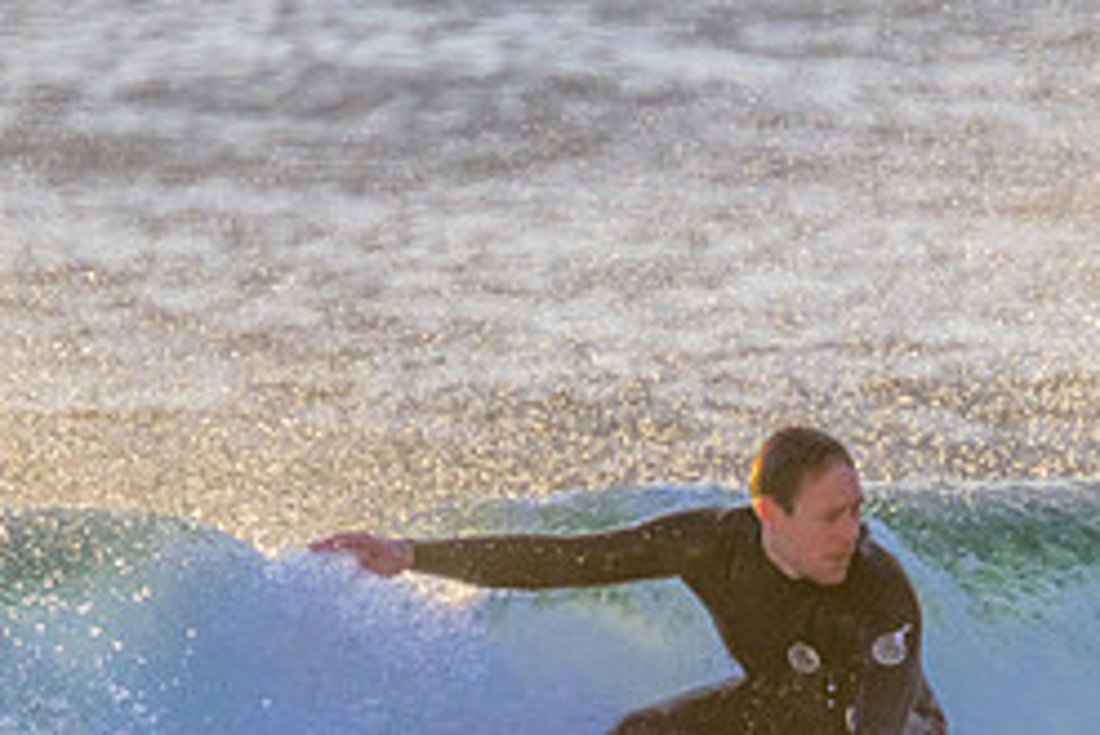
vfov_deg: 0.7
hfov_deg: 1.1
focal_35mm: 1879
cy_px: 831
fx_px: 57445
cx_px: 886
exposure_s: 1/1250
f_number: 11
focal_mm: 800
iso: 2800
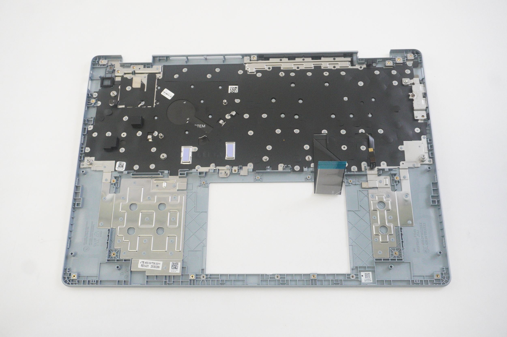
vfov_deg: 36.8
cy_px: 168
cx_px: 254
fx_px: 507
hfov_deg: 53.2
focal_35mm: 36
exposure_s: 1/160
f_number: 5.6
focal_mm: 24
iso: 3200
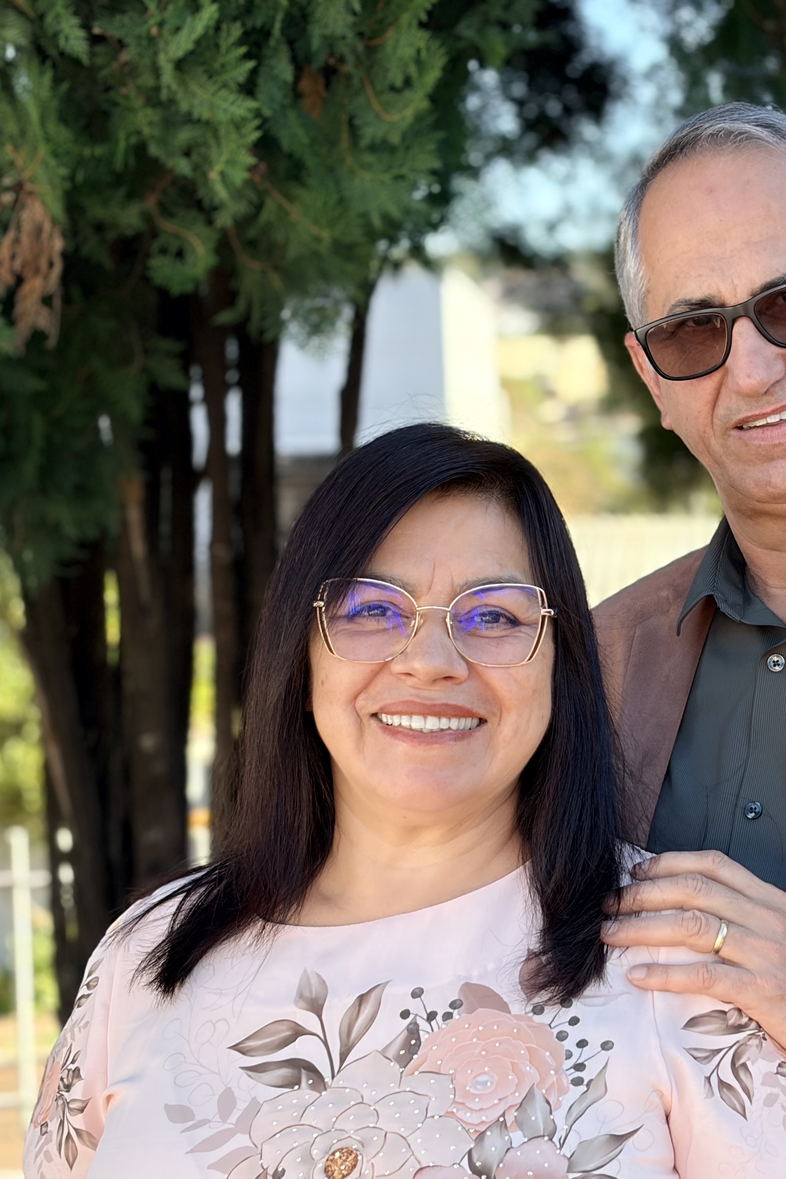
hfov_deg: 15.6
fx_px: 2849
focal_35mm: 87
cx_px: 611
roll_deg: +2.2
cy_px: 764
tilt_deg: -5.7
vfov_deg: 23.3
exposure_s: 1/450
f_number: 1.6
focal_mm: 5.96
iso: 40
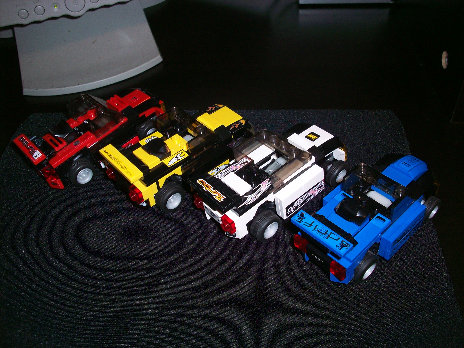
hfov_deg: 50.1
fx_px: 496
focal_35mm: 37
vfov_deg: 38.7
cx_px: 232
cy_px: 174
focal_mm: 6.2
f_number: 2.8
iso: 80
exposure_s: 1/64
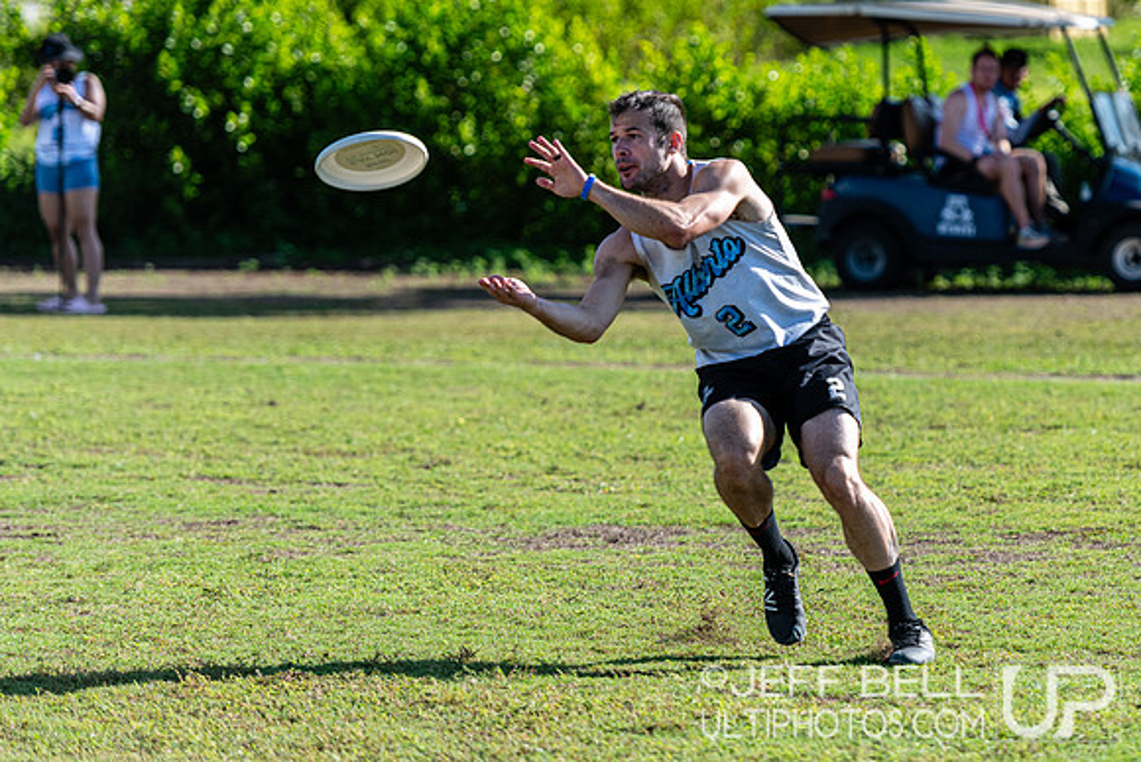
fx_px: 7959
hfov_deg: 8.2
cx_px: 755
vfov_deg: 5.5
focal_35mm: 251
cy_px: 260
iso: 250
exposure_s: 1/2500
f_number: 3.2
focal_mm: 185
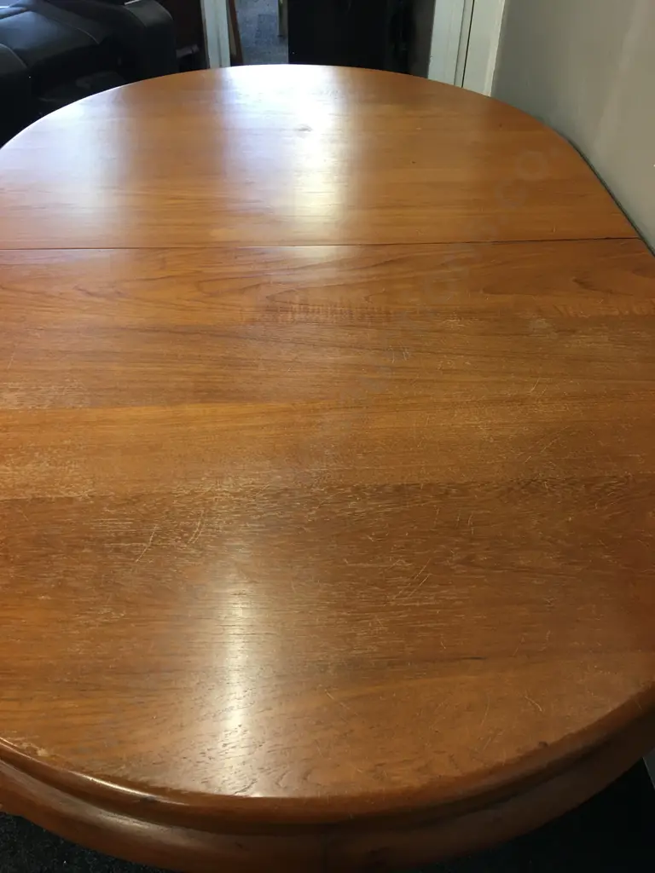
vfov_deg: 61.7
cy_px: 436
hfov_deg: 48.2
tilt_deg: -42.1
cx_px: 328
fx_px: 732
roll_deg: -2.4
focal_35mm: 29
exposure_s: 1/17
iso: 40
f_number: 2.2
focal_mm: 4.15
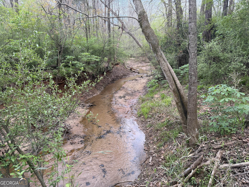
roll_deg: +1.4
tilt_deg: -12.9
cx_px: 124
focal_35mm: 24
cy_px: 94
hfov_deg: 71.6
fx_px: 173
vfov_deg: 56.8
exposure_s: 1/156
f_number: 1.78
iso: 64
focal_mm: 6.76
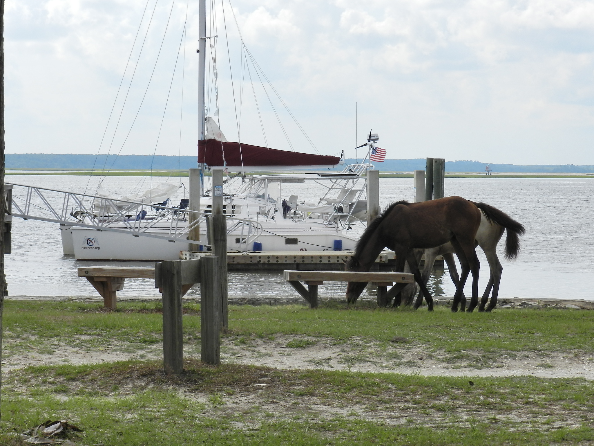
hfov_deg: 17.1
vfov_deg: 12.9
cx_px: 297
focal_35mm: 115
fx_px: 1973
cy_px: 223
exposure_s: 1/1000
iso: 160
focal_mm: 20.5
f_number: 5
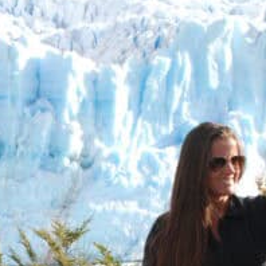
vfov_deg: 10.0
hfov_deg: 10.0
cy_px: 275
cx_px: 30
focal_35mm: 174
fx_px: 1510
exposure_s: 1/320
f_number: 9
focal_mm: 35
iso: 400
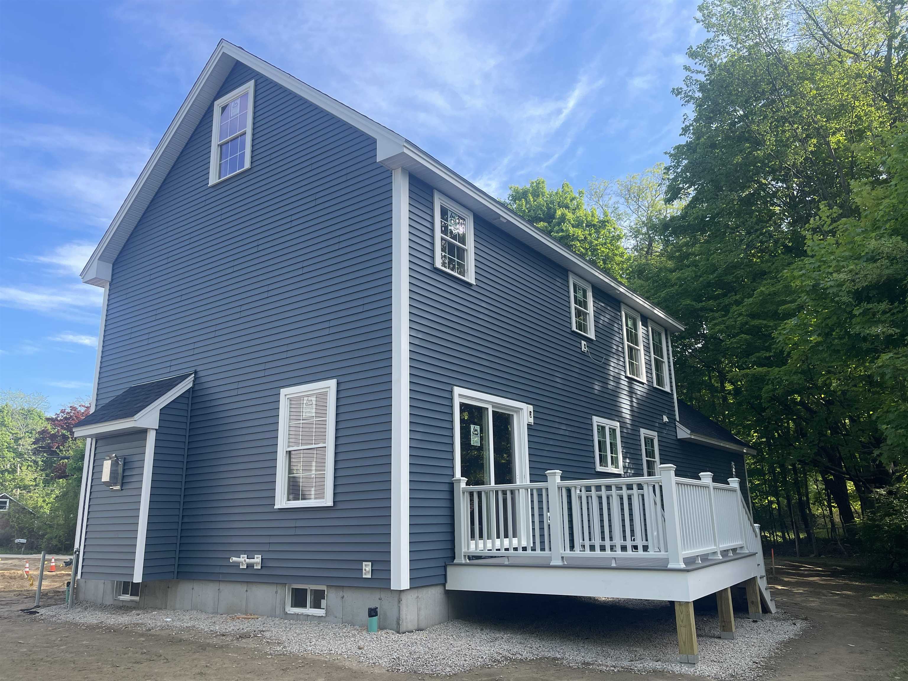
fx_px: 682
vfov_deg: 53.1
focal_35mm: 26
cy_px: 340
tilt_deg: +13.8
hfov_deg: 67.3
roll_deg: +0.9
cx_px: 454
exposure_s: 1/1309
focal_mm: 5.1
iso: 50
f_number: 1.6
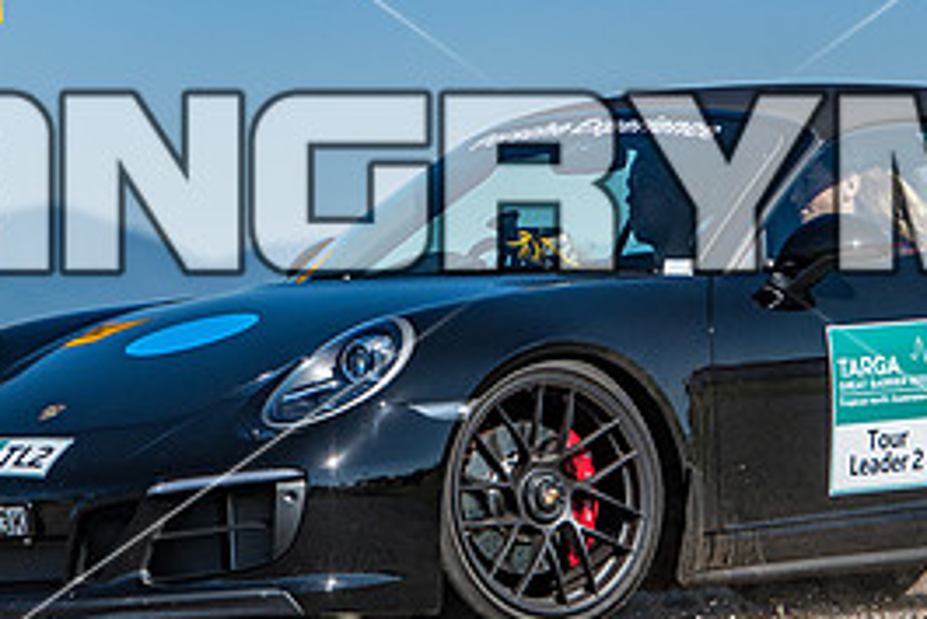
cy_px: 184
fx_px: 13938
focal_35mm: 541
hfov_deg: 3.8
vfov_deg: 2.5
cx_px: 637
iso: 100
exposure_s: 1/2000
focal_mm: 165
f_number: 4.5
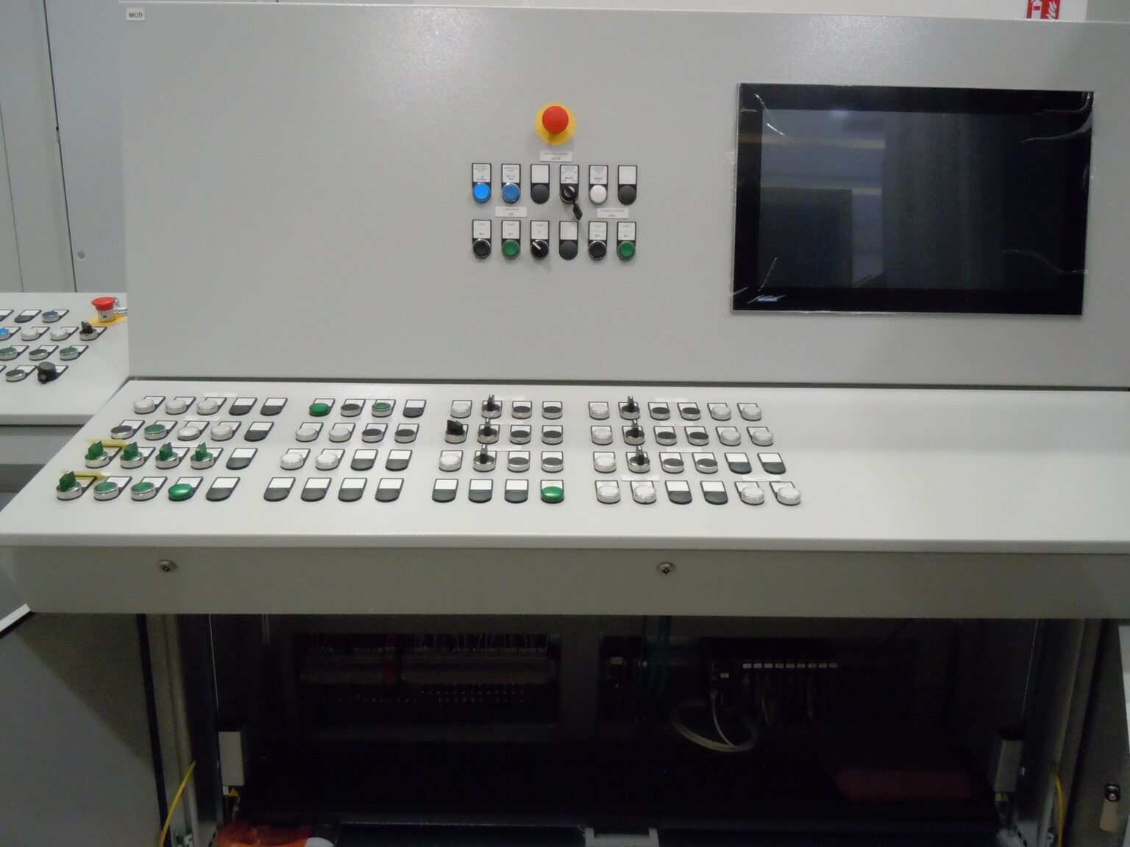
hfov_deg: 60.0
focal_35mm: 30
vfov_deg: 46.8
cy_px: 424
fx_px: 979
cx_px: 565
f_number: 3.5
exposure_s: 1/125
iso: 800
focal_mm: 5.4
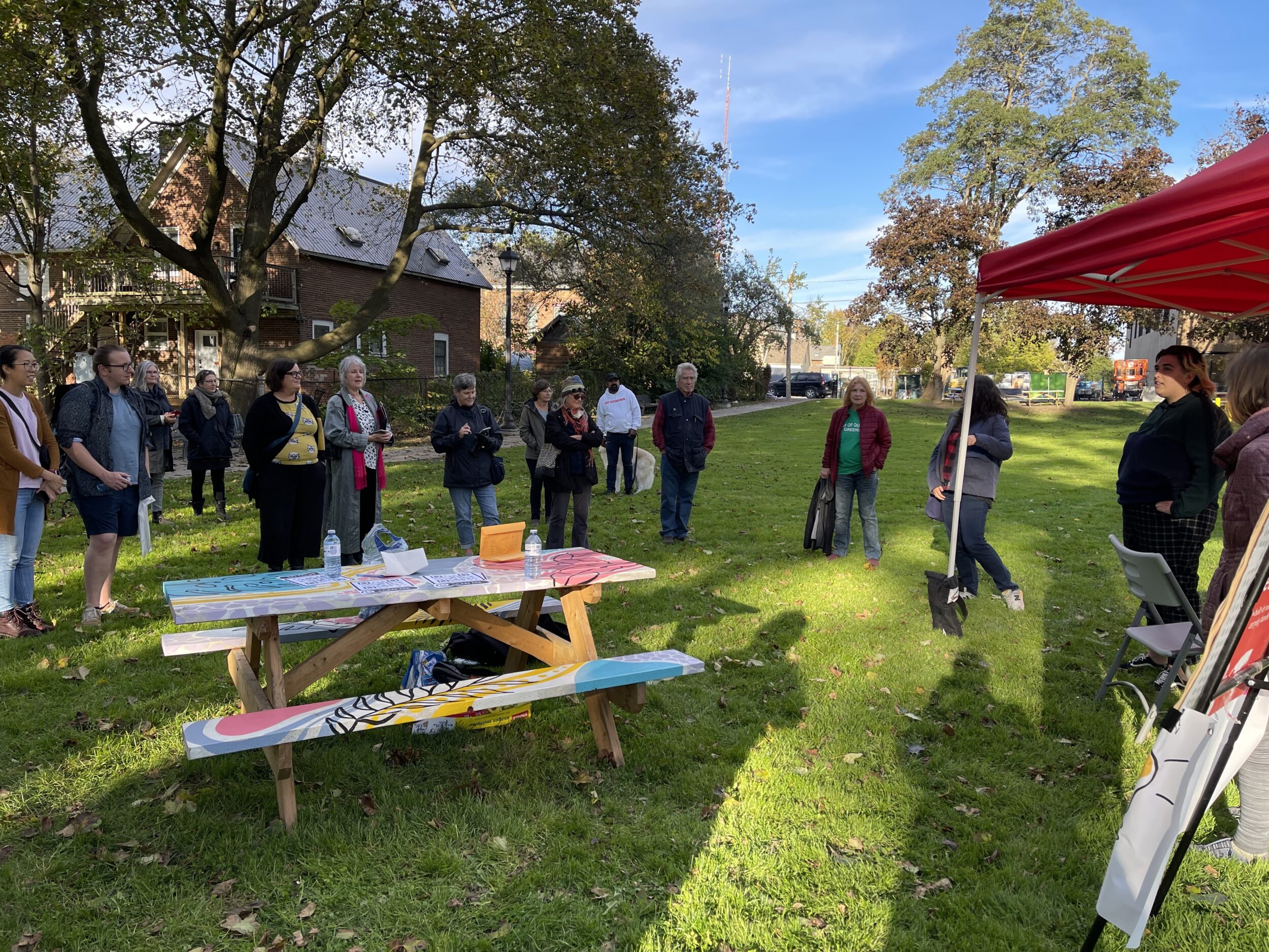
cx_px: 634
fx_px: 953
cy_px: 476
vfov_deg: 53.1
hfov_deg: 67.3
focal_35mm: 26
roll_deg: -2.4
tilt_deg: -6.3
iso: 32
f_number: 1.6
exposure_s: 1/461
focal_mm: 5.1
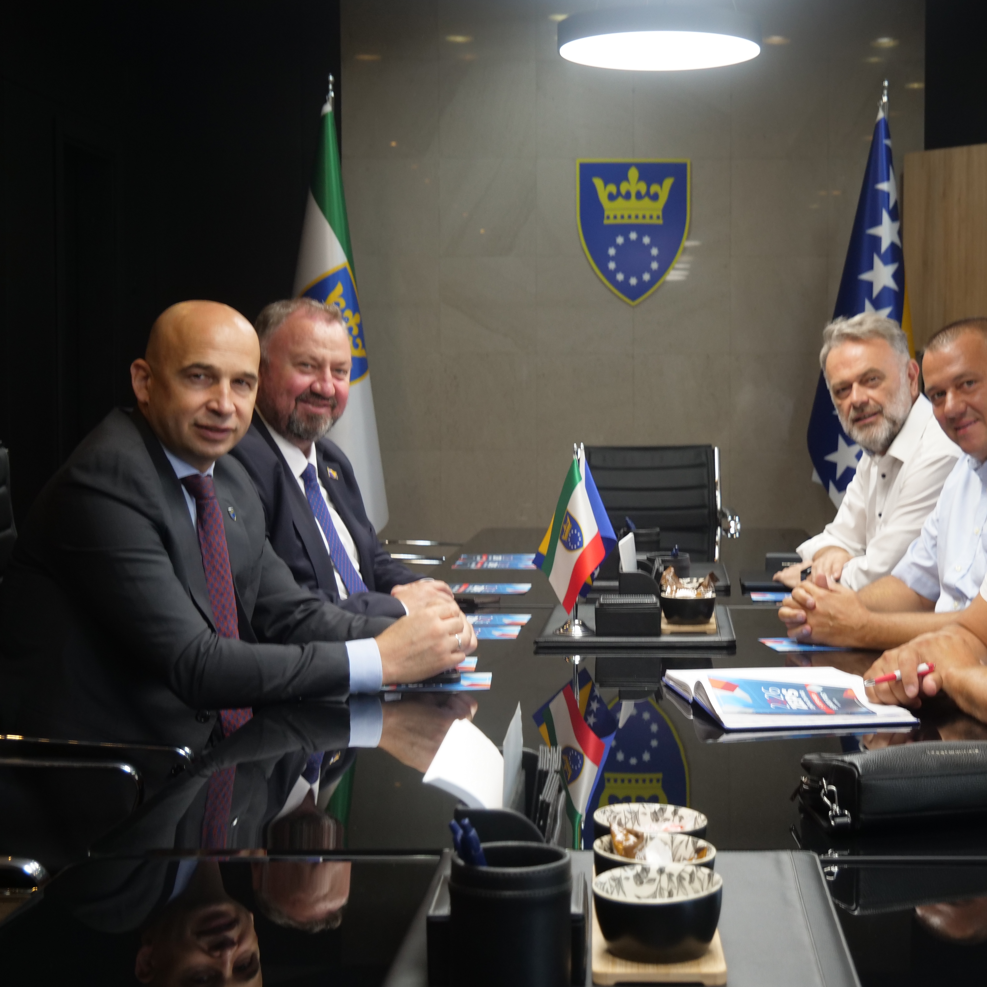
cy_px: 492
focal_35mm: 55
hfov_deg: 30.8
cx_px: 661
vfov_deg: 31.1
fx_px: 1774
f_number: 4.3
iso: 400
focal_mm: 23
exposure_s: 1/60
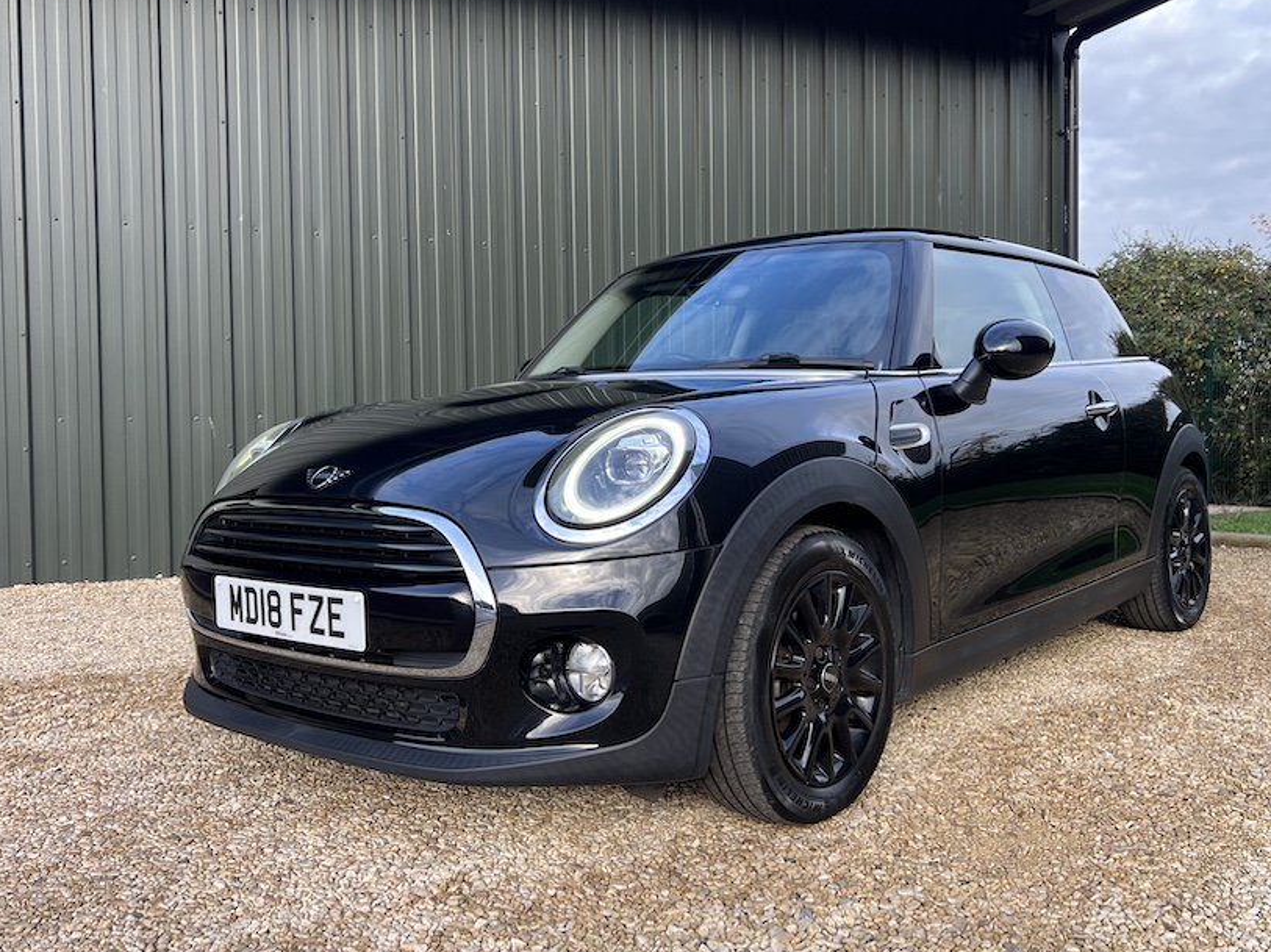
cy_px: 438
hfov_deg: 56.8
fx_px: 1174
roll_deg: +2.7
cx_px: 653
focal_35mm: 32
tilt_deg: -0.9
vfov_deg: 44.1
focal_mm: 5.7
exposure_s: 1/533
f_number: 1.5
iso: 50
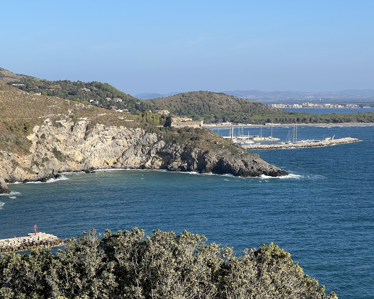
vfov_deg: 18.9
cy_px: 149
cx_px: 177
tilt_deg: -3.0
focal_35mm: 81
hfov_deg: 23.6
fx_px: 897
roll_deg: -0.1
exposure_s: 1/713
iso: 32
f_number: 2.8
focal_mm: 9
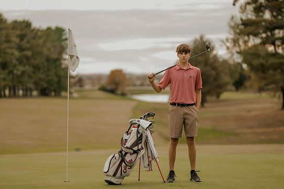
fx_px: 836
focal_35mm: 106
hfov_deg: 19.3
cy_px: 103
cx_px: 130
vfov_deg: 12.9
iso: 64
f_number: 1.4
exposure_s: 1/640
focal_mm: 85
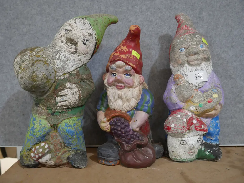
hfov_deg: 56.8
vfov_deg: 44.2
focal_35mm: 32
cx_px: 122
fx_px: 226
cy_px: 92
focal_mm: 16
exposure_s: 1/60
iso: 800
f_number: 3.6
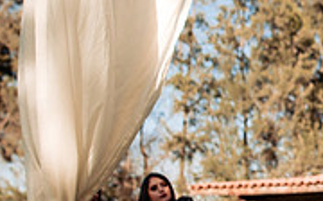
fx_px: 1011
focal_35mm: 115
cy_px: 103
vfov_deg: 11.4
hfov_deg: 16.6
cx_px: 481
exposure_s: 1/800
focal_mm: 35
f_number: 4
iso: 125
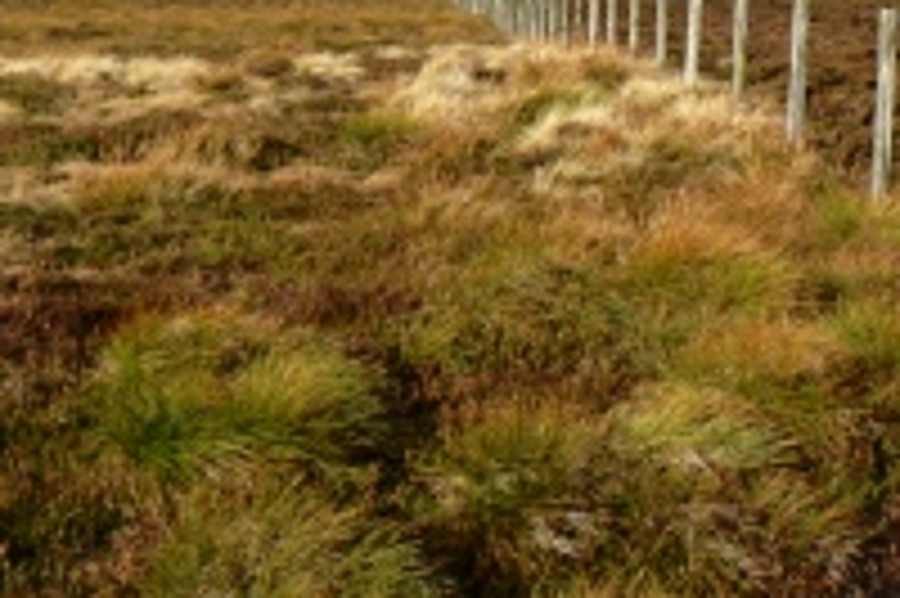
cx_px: 378
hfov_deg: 25.0
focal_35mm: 81
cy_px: -112
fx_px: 2023
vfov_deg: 16.2
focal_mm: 6
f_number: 5.6
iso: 80
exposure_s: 1/400
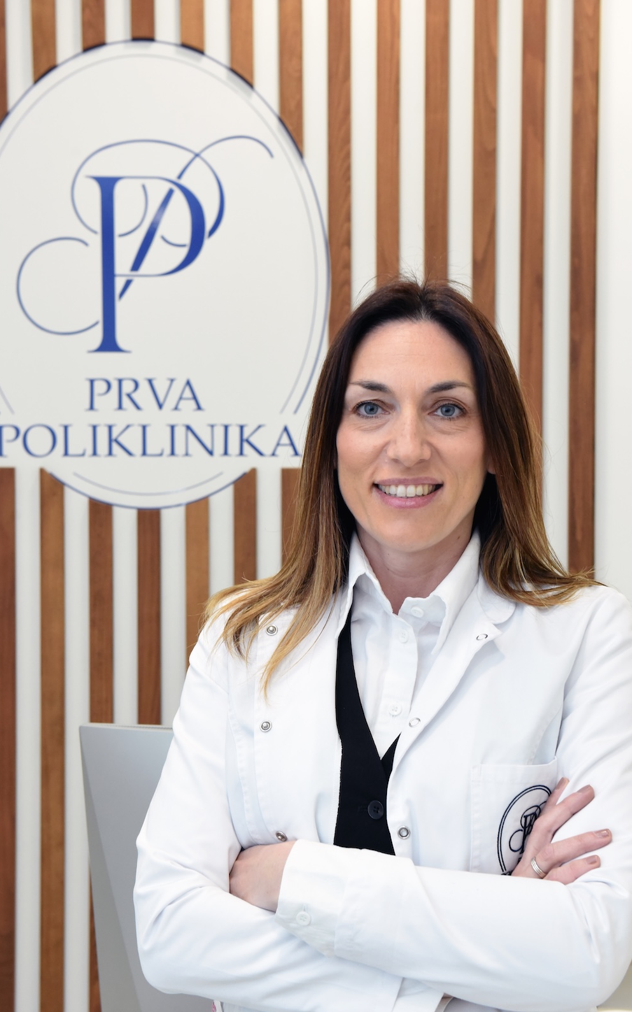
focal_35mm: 60
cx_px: 302
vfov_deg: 34.0
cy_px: 568
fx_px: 1654
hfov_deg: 21.6
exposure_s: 1/160
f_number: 8
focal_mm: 52
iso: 2500
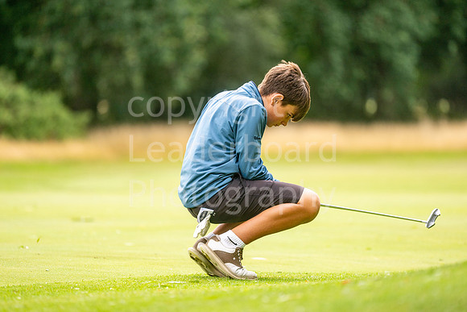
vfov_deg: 4.6
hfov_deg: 6.9
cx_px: 234
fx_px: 3892
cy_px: 156
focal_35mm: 300
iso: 320
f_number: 4
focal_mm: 300
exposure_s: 1/1000
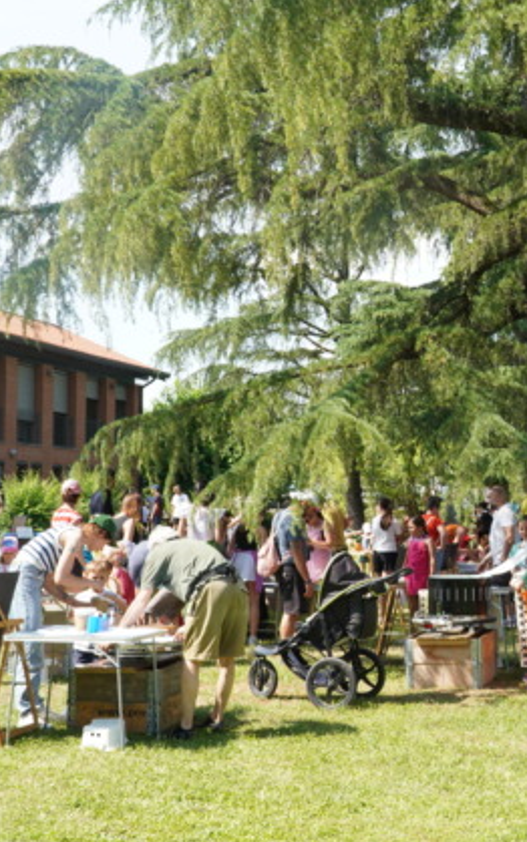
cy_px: 427
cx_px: 513
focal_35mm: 54
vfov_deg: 37.7
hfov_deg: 23.2
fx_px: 1235
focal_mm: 23
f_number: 9
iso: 160
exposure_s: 1/100
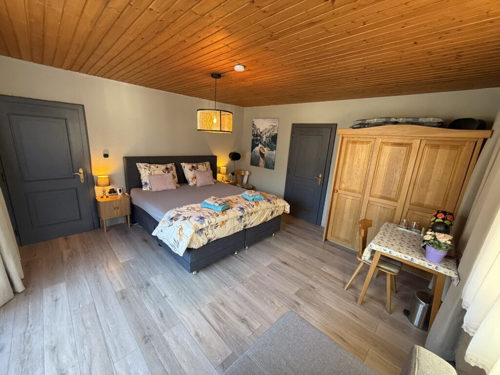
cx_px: 250
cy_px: 188
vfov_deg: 85.7
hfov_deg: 102.1
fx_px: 202
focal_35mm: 14
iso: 320
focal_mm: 2.22
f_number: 2.2
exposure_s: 1/50
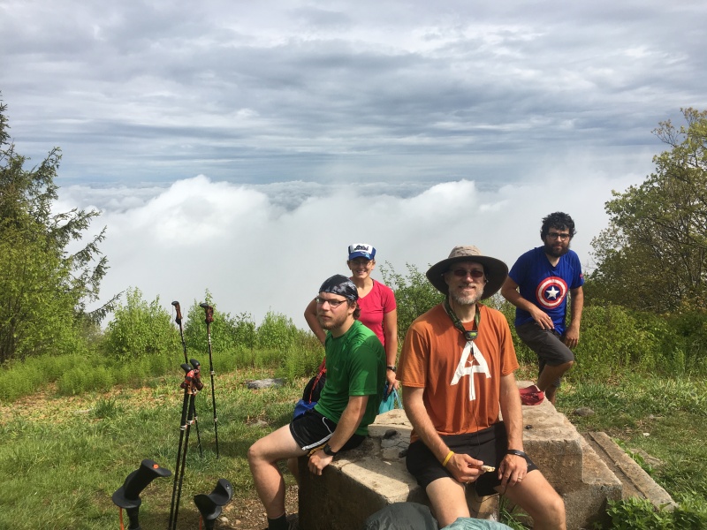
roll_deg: +1.6
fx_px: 592
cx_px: 354
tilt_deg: -7.3
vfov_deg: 48.2
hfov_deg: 61.7
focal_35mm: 29
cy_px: 265
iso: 25
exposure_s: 1/2653
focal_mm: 4.15
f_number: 2.2
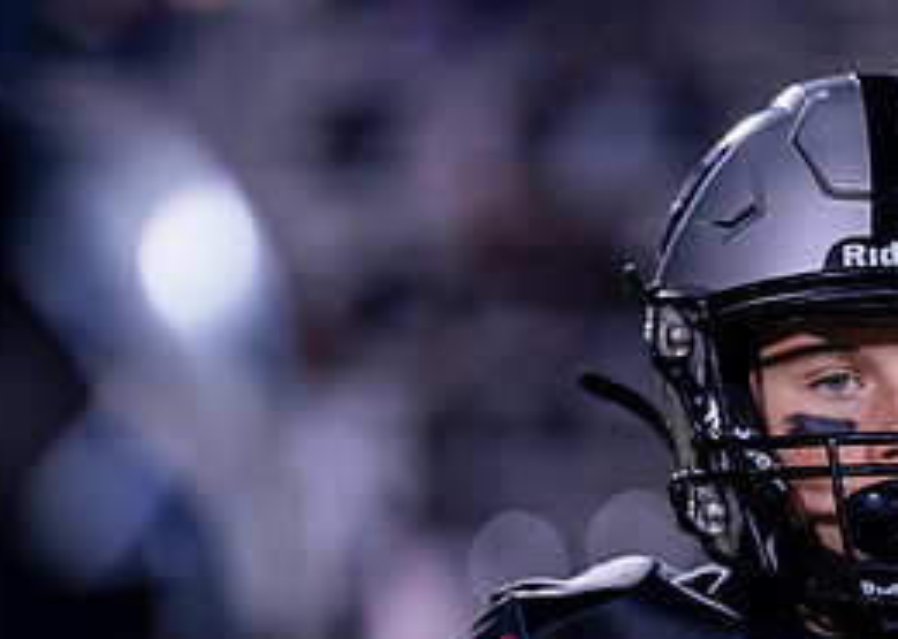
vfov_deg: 4.5
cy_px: 518
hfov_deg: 6.4
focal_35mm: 316
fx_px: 8049
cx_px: 867
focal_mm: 135
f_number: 1.8
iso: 500
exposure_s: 1/320
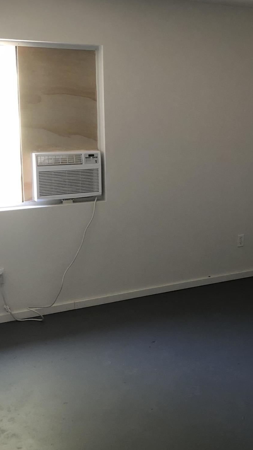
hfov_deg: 28.8
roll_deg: -0.2
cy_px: 194
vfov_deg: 49.3
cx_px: 167
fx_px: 489
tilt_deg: -7.7
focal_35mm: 41
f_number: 1.8
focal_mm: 3.99
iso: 50
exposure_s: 1/15
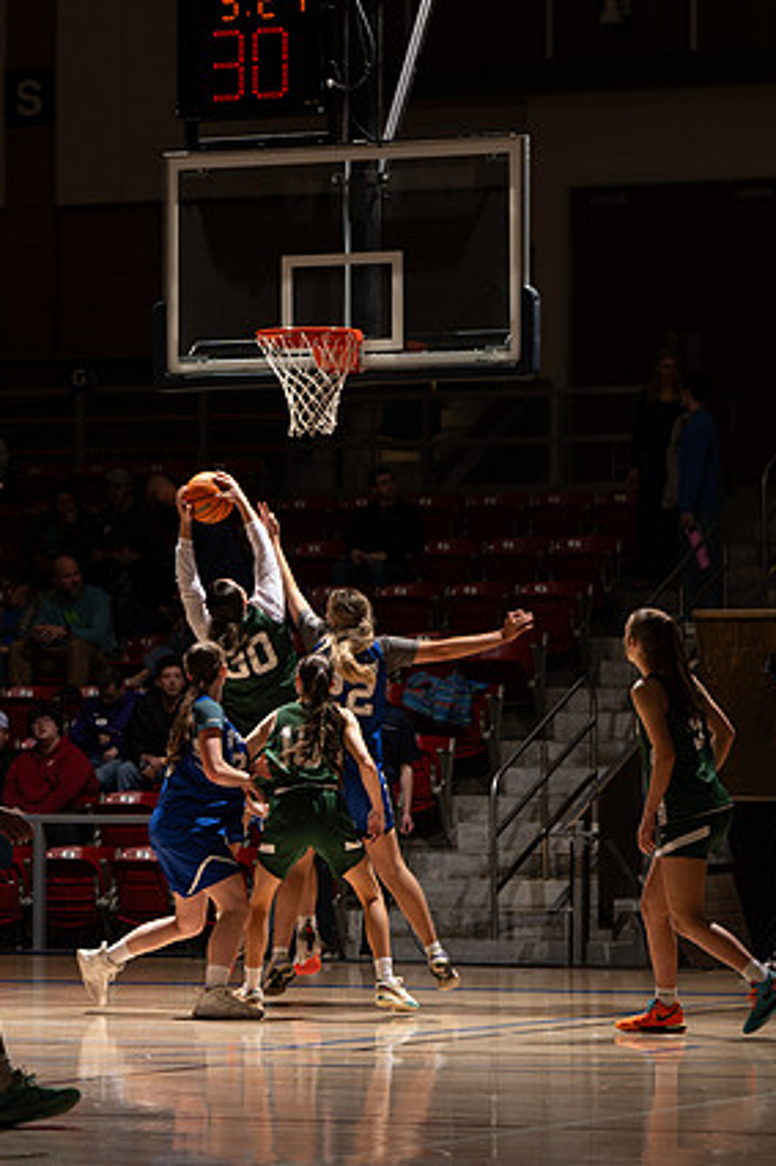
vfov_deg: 12.0
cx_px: 204
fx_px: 5565
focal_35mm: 172
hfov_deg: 8.0
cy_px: 568
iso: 80
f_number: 5
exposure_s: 1/100
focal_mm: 100
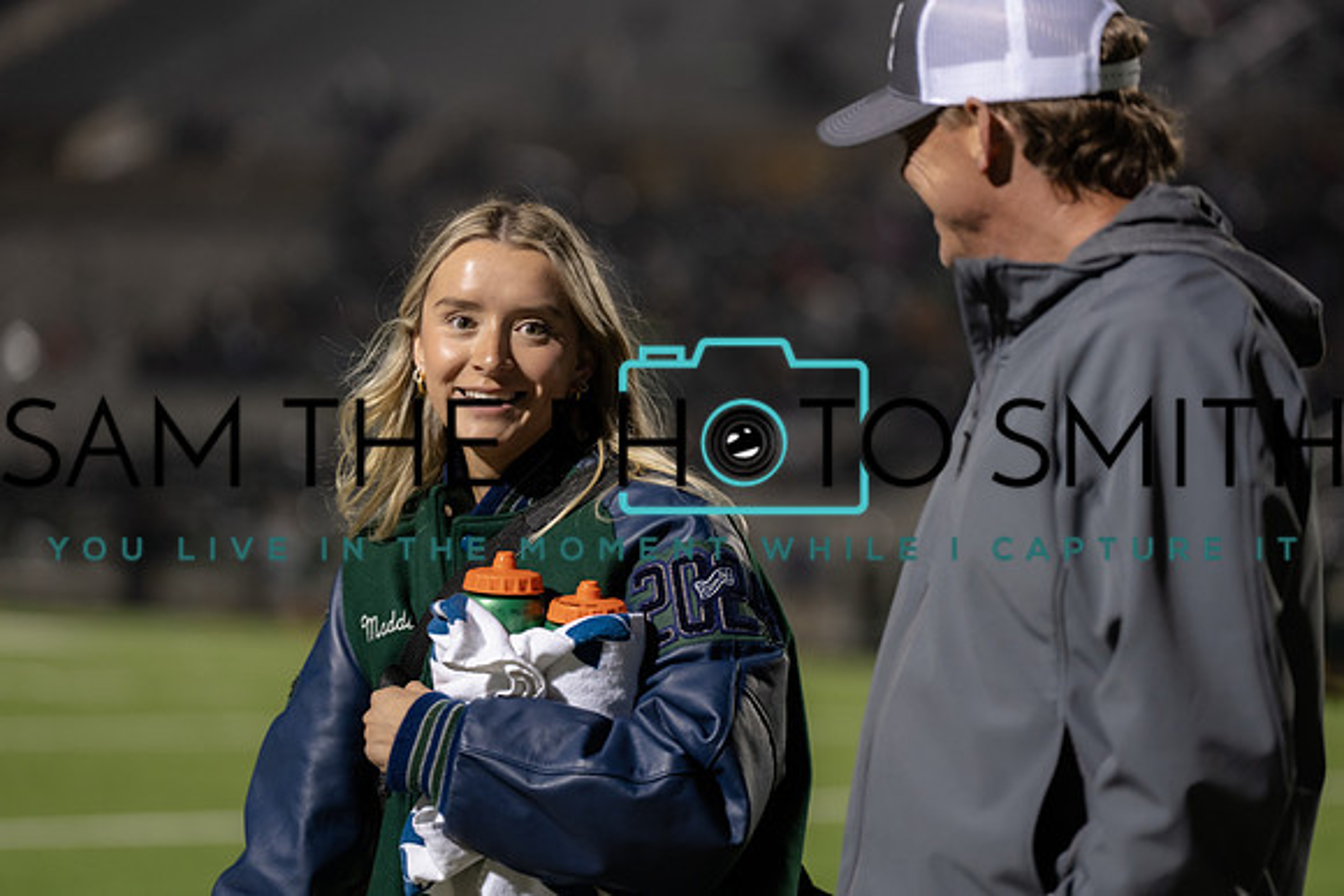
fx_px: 5526
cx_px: 672
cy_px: 448
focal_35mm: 148
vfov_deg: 9.3
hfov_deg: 13.9
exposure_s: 1/500
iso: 1000
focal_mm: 148
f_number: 2.8
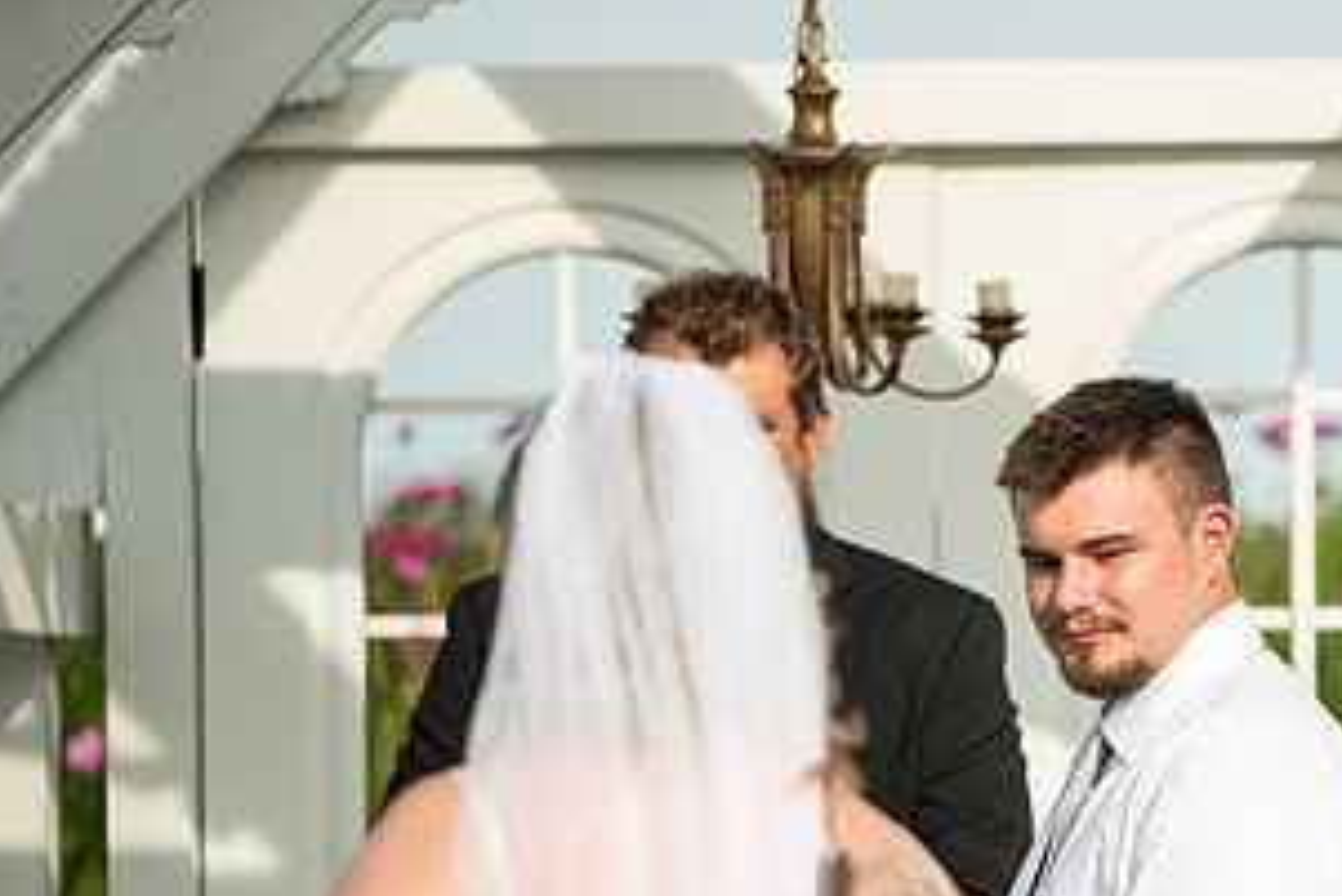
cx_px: 1428
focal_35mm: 342
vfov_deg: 4.0
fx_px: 12755
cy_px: 675
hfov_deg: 6.0
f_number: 2.8
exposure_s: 1/1250
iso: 125
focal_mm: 155
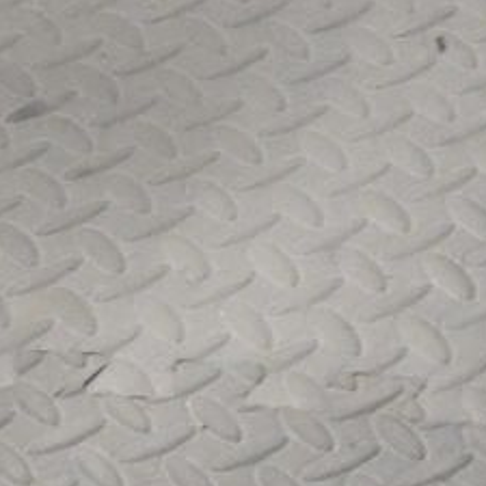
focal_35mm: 406
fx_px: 6449
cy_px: -905
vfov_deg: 4.2
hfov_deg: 4.3
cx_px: 733
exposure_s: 1/60
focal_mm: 28
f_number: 4
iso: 3200
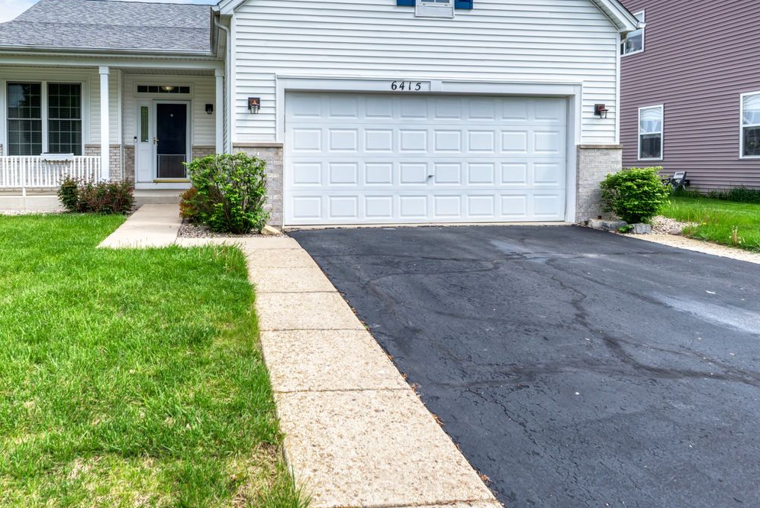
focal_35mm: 26
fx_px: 549
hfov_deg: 68.3
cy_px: 176
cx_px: 285
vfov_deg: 48.9
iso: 125
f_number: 7.1
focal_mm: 16
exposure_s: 1/1000
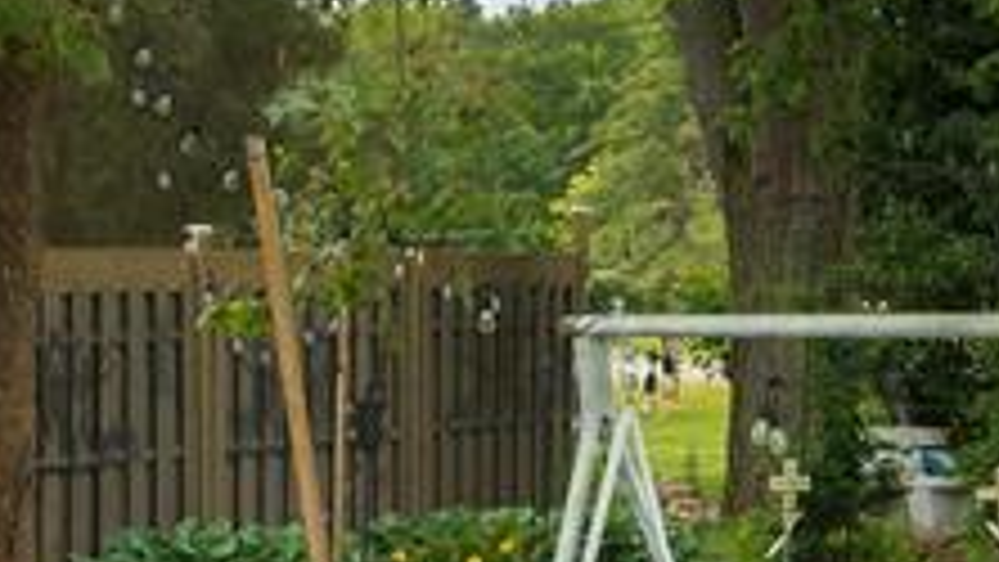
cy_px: 504
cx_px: 176
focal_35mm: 116
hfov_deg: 18.3
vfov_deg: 10.4
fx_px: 3074
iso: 200
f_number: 7.1
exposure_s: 1/125
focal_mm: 24
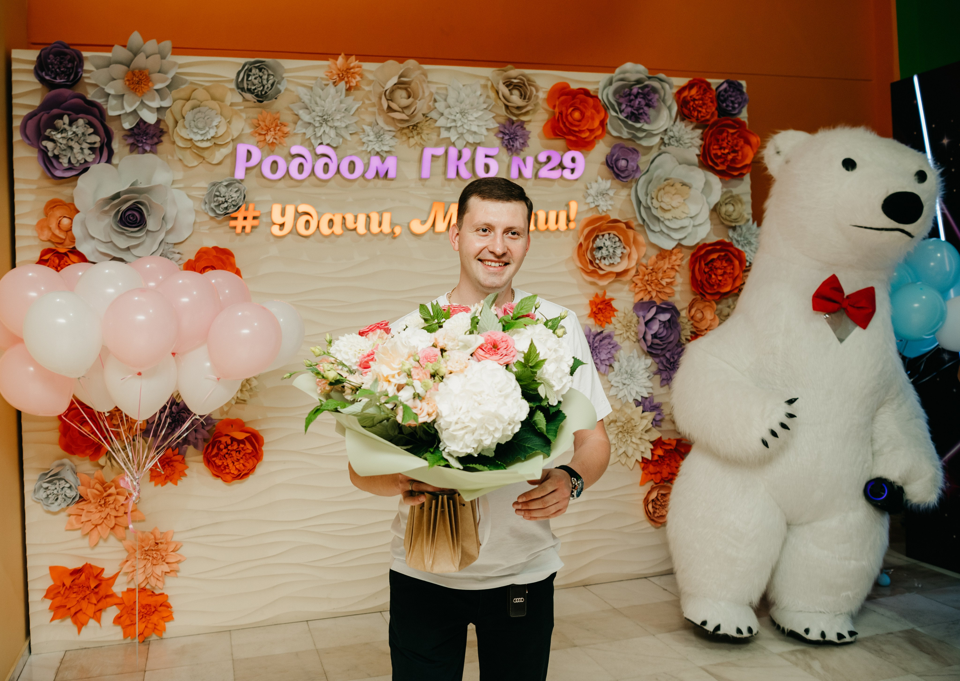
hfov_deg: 56.4
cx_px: 427
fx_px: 892
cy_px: 312
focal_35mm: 33
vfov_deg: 41.7
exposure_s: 1/160
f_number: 4
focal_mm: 28
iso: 320
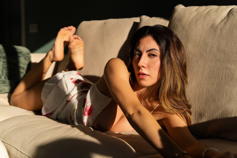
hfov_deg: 41.9
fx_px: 309
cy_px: 79
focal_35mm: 47
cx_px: 118
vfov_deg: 28.6
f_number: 2.8
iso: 100
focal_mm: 47
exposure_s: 1/6400
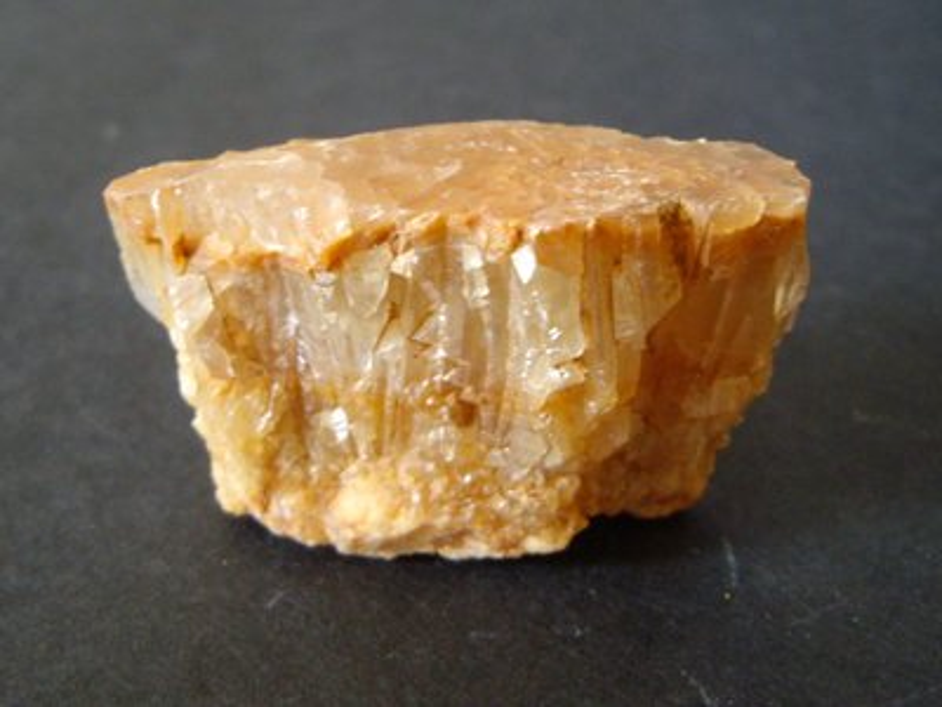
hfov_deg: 49.0
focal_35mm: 38
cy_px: 354
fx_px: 1034
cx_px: 471
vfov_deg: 37.7
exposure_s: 1/5
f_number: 2.7
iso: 200
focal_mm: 6.2
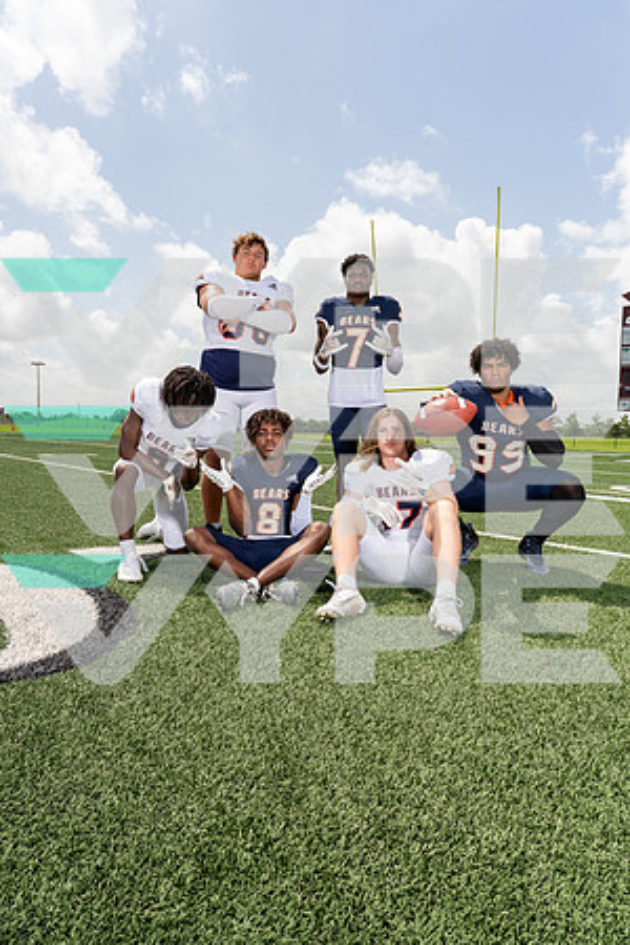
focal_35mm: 25
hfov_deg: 51.3
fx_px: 656
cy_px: 472
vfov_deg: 71.5
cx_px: 315
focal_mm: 25
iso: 100
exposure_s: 1/250
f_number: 8
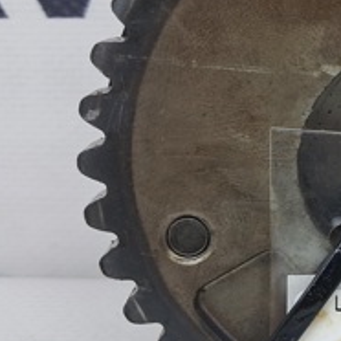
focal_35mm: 82
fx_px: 914
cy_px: 157
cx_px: 418
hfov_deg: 19.8
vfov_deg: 21.1
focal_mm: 4
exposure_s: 1/60
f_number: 1.8
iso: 50
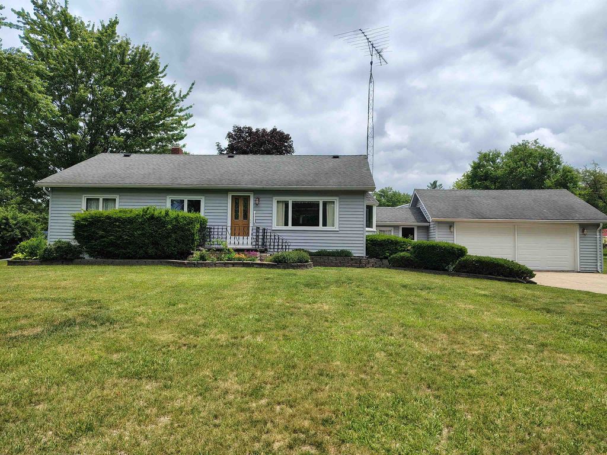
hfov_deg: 71.6
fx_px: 421
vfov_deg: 56.8
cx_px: 304
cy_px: 228
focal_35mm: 24
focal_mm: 5.56
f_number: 1.8
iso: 101
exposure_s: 1/1606
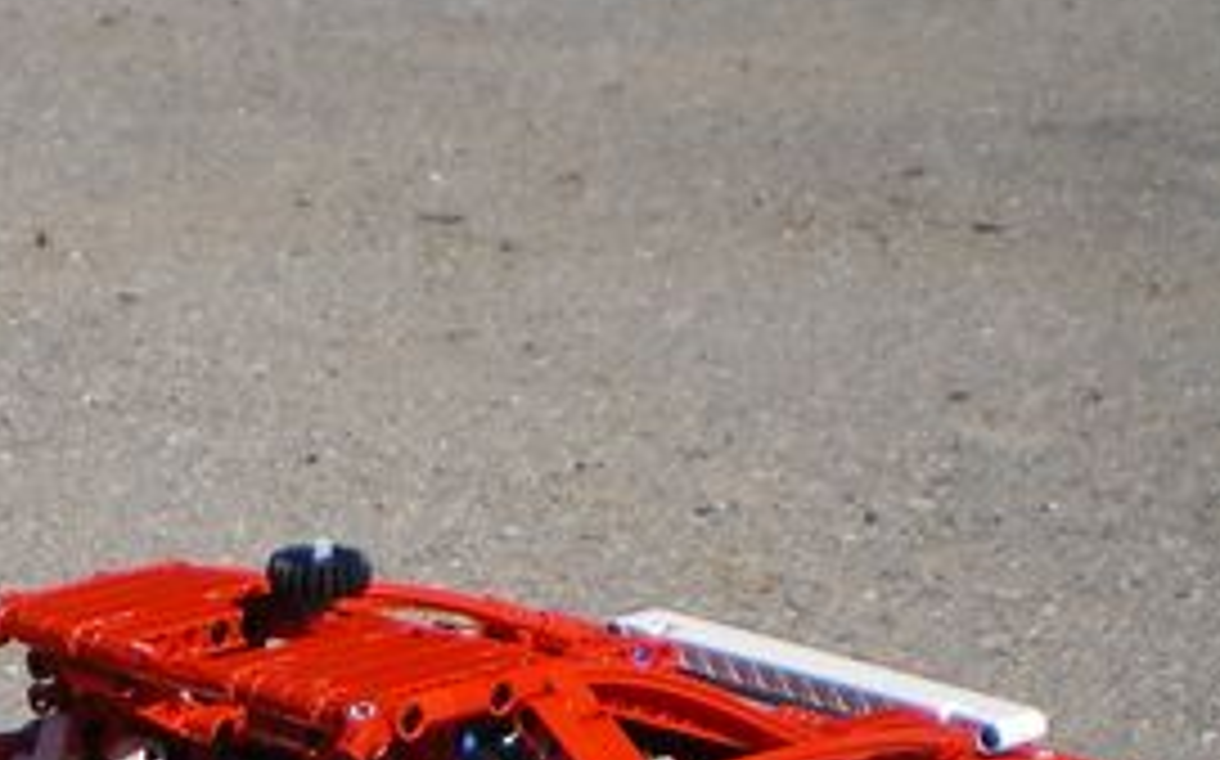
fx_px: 3954
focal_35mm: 119
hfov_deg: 17.2
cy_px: 1133
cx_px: 59
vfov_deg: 10.6
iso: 64
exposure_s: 1/500
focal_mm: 6.3
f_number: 4.6
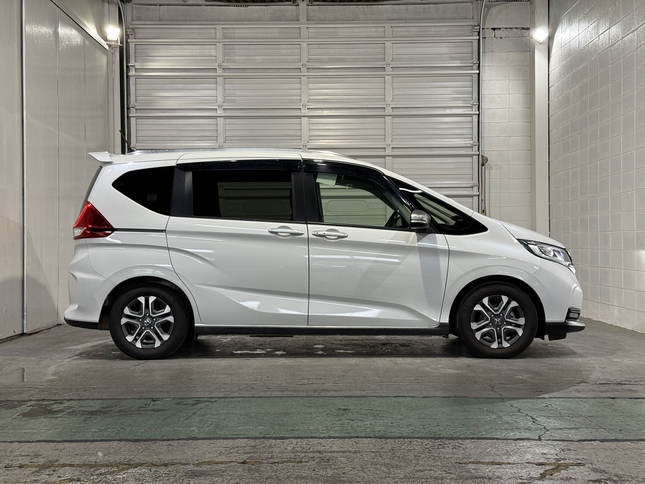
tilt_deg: +0.4
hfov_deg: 39.7
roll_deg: +0.4
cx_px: 322
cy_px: 242
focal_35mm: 48
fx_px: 894
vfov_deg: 30.3
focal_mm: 6.76
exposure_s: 1/60
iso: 64
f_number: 1.78
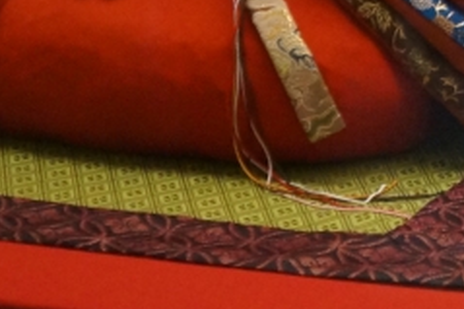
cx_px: 718
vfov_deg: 6.0
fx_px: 2911
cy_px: -167
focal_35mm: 226
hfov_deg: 8.9
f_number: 4.5
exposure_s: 1/125
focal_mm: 36
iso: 3200
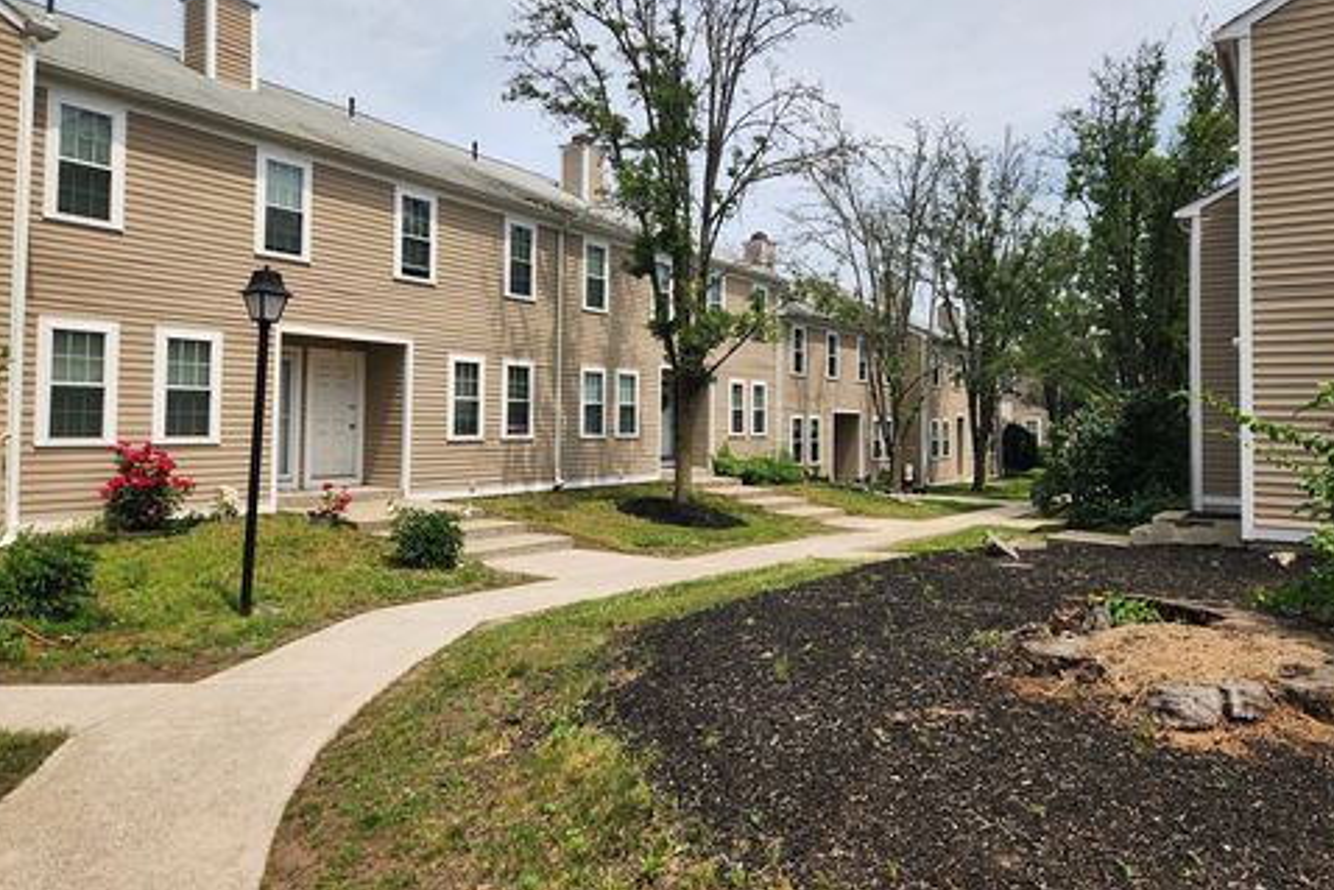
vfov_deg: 51.2
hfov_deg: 71.5
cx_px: 670
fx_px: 927
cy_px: 389
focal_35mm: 25
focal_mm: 5.4
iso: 20
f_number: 1.8
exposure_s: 1/1723
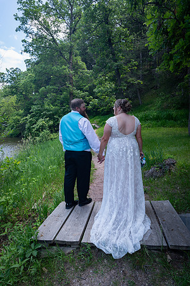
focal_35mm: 24
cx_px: 95
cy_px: 143
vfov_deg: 73.7
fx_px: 190
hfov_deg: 53.1
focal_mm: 24
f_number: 5
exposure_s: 1/125
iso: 100
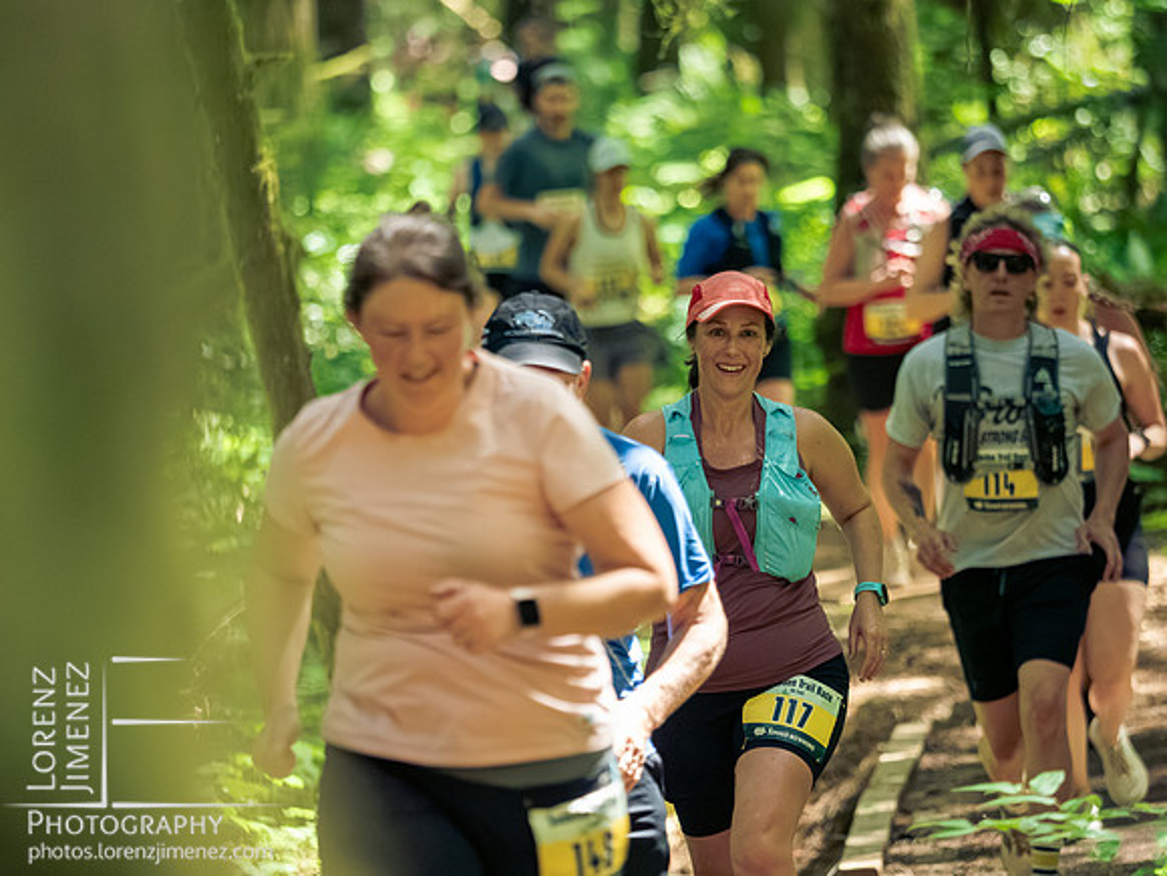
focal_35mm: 300
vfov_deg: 5.0
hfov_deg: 6.6
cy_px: 438
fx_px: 10114
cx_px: 584
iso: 5000
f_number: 2.8
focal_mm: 150
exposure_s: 1/800
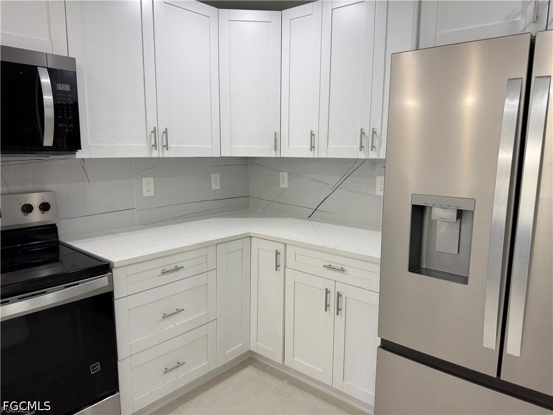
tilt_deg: -7.9
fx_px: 383
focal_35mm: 24
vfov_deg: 56.8
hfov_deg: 71.6
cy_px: 208
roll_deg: -0.1
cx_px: 276
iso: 80
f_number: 1.78
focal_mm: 6.76
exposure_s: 1/120
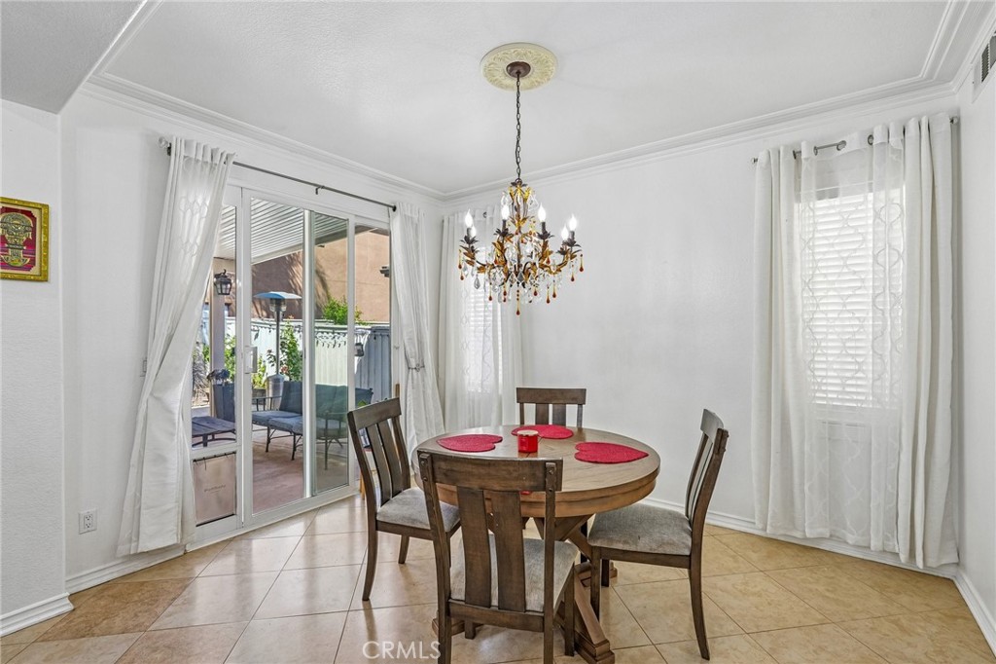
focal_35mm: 16
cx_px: 498
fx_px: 442
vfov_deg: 73.7
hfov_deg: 96.8
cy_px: 332
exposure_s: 1/30
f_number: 8
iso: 400
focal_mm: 16
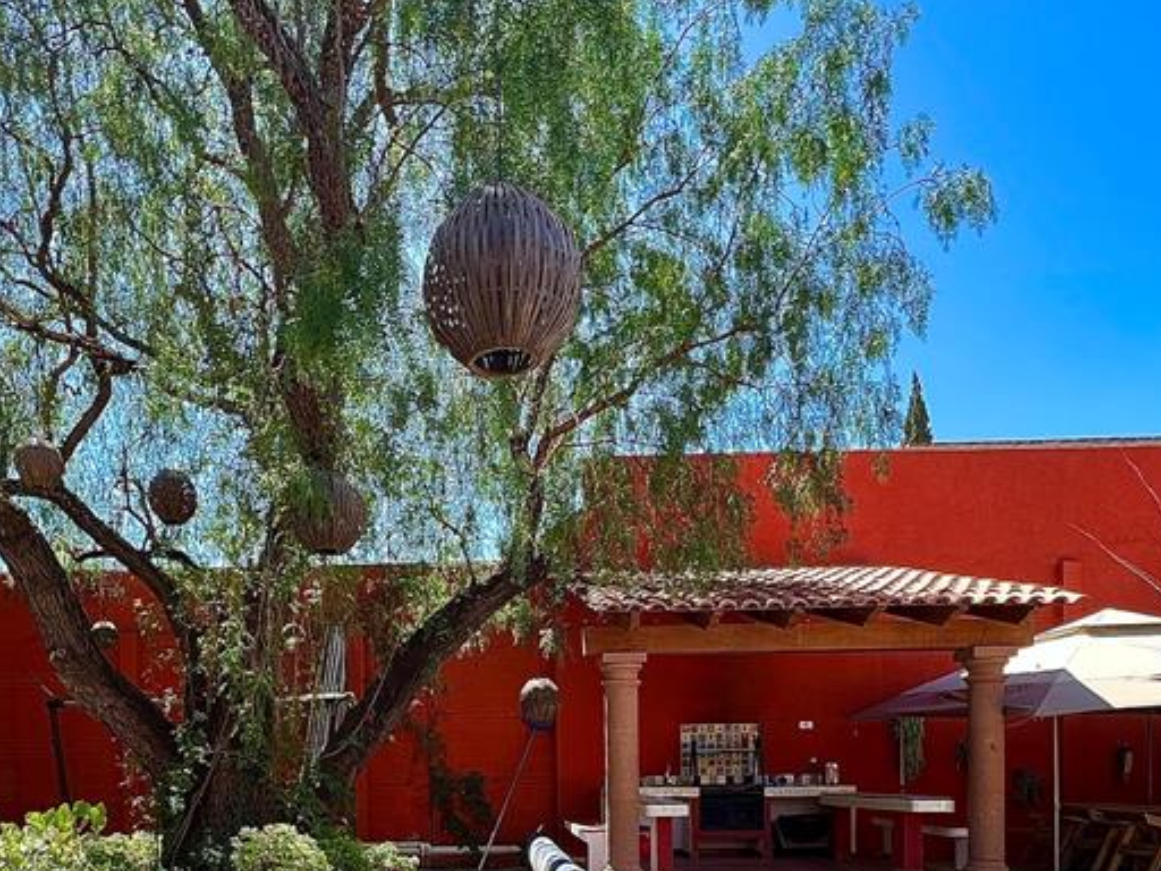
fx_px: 872
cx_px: 465
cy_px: 794
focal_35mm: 26
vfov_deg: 47.4
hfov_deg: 66.7
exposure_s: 1/264
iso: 32
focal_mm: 1.57
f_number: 1.8
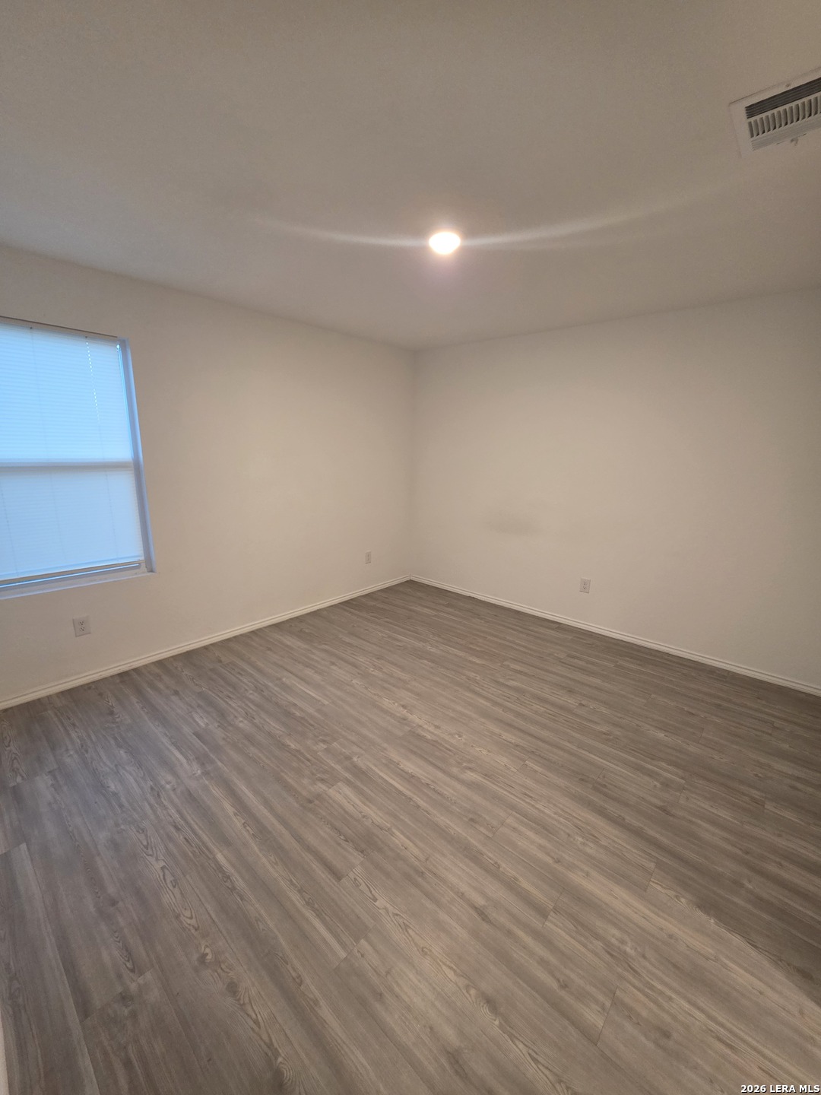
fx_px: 411
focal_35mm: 13
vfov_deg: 106.2
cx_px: 410
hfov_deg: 89.9
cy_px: 548
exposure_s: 1/60
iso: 320
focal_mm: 2.2
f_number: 1.9
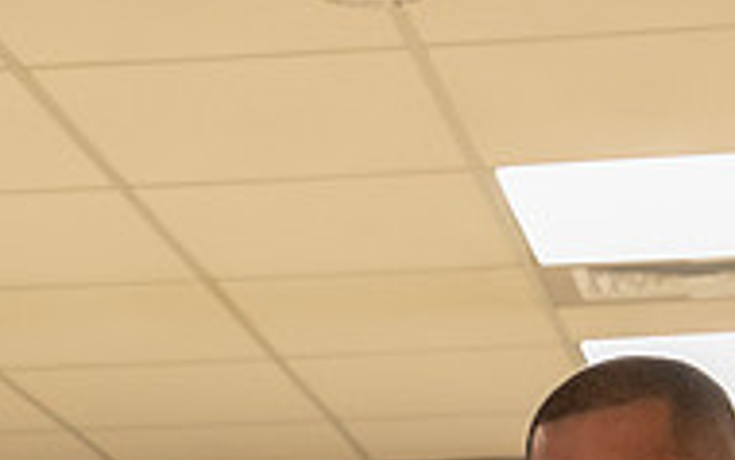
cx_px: 97
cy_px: 736
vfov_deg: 4.2
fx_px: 6233
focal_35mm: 311
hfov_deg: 6.7
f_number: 8
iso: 1250
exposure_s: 1/13
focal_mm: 100
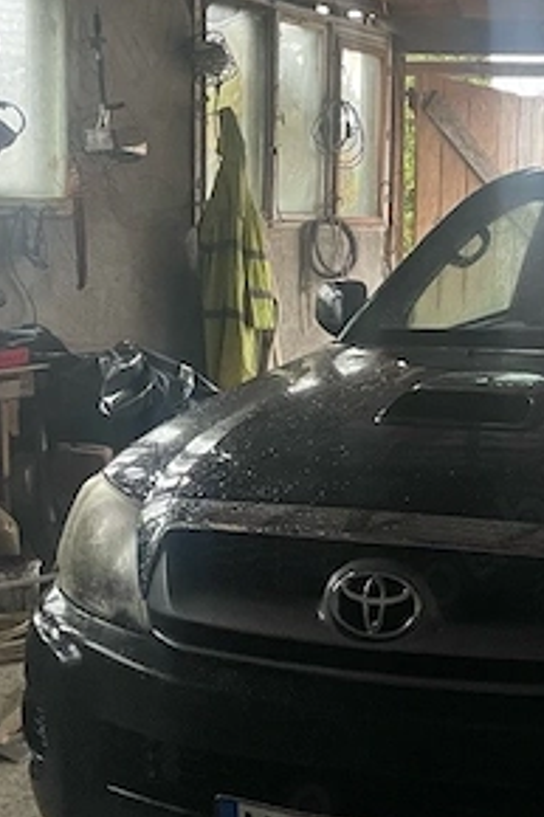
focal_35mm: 56
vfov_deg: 35.5
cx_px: 702
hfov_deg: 21.8
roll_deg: -2.9
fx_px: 1271
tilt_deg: -11.5
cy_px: 490
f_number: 1.6
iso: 500
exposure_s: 1/41
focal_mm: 4.2
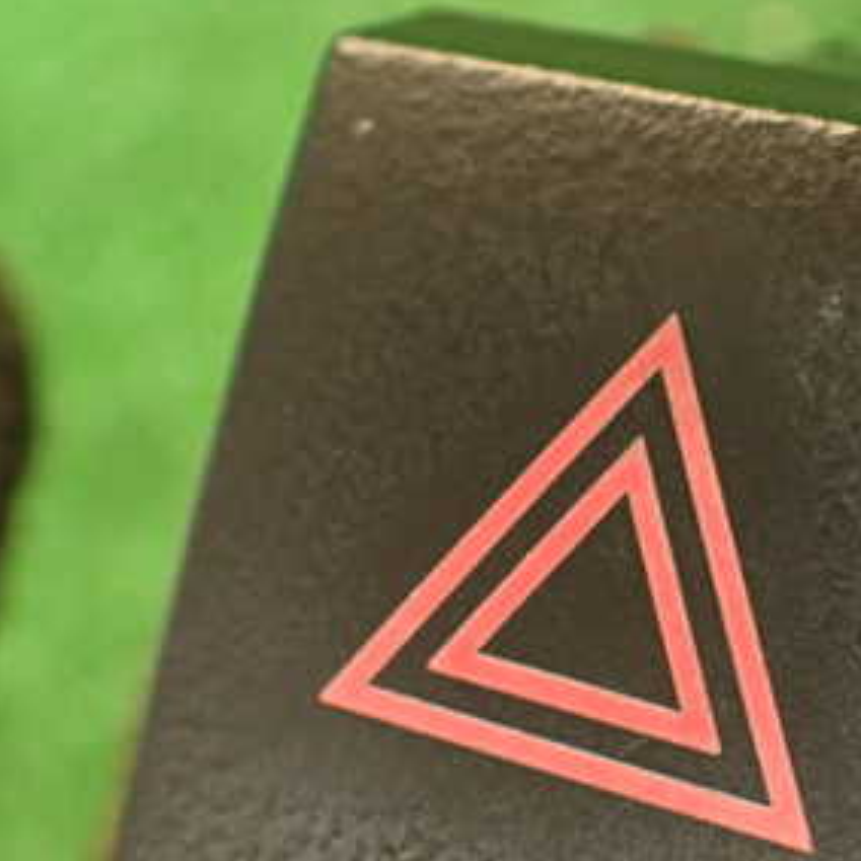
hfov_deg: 27.9
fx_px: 1688
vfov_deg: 28.6
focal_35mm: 60
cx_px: 709
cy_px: 502
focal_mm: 5.79
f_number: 2.4
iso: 200
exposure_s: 1/30
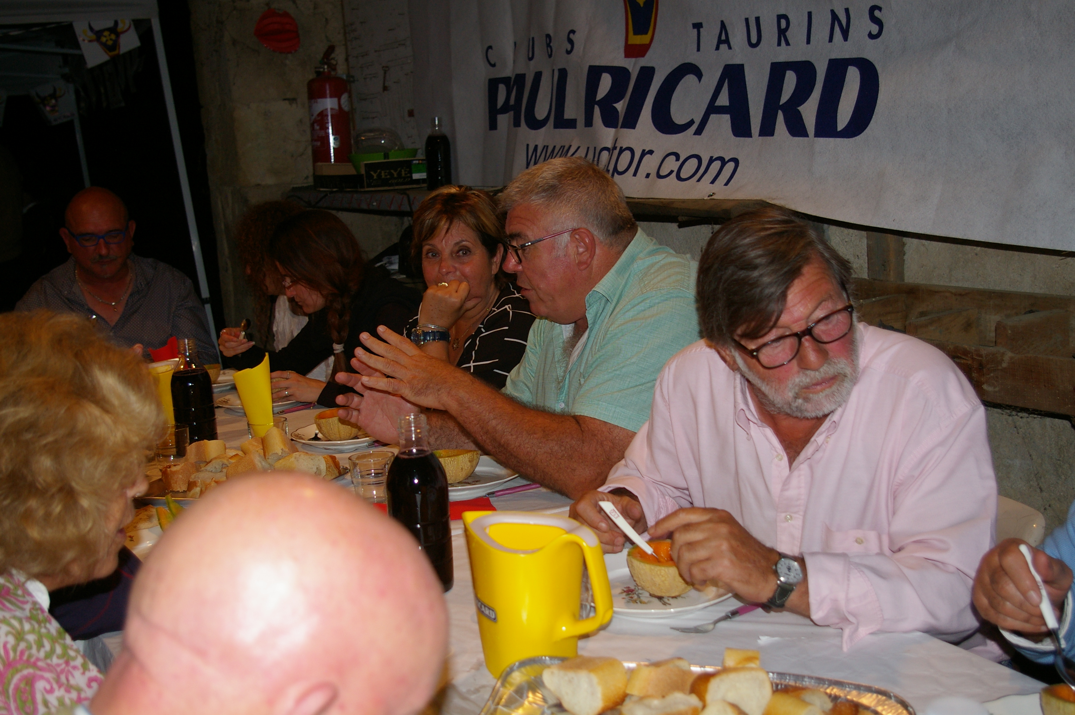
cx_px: 538
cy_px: 358
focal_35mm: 42
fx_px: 1253
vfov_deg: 31.8
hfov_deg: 46.4
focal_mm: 28
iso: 400
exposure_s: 1/125
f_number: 4
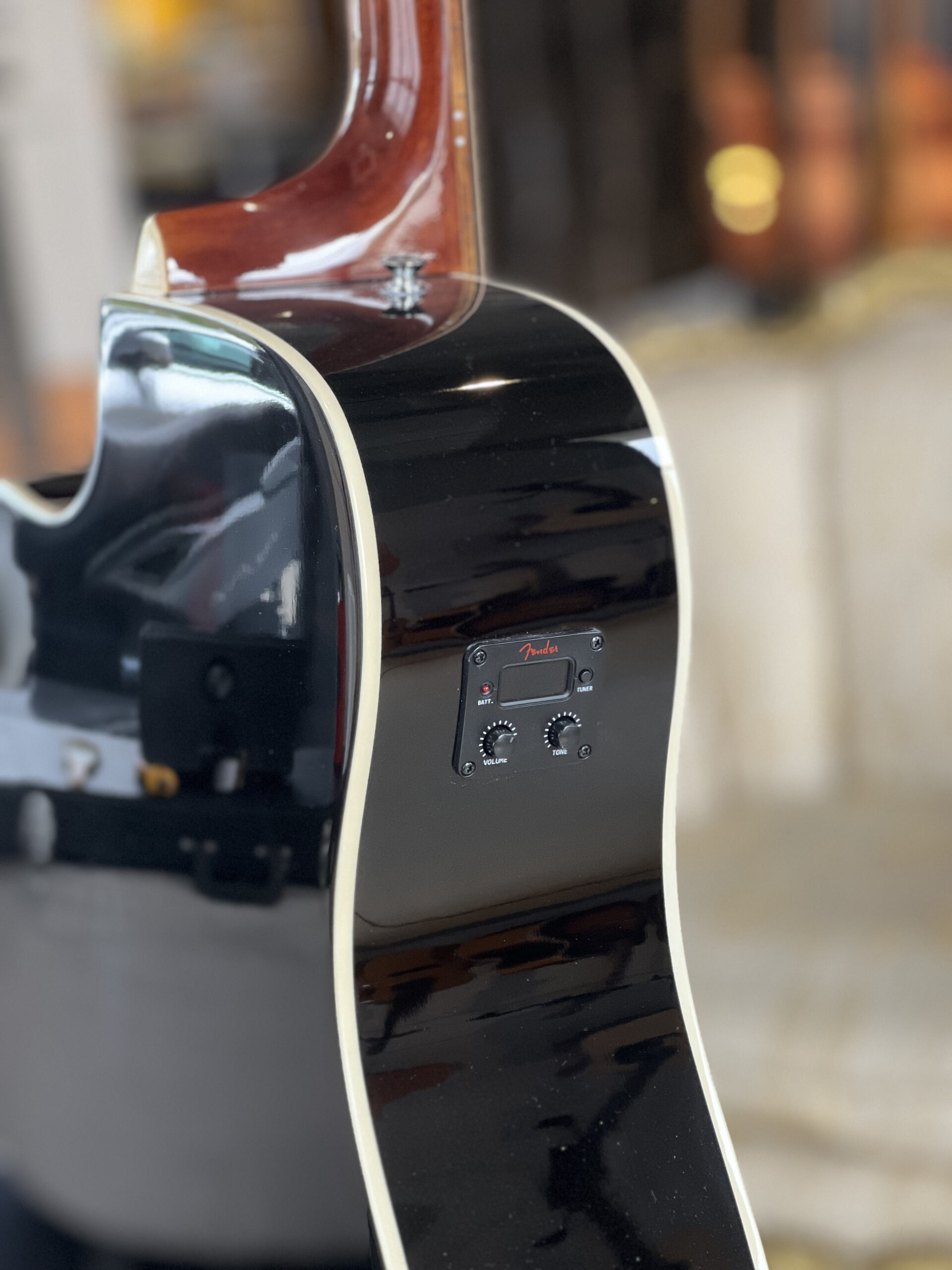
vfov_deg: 25.3
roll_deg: +5.6
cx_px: 476
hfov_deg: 19.1
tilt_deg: -12.4
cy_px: 635
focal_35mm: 77
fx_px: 2824
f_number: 2.8
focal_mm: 9
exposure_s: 1/40
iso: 200
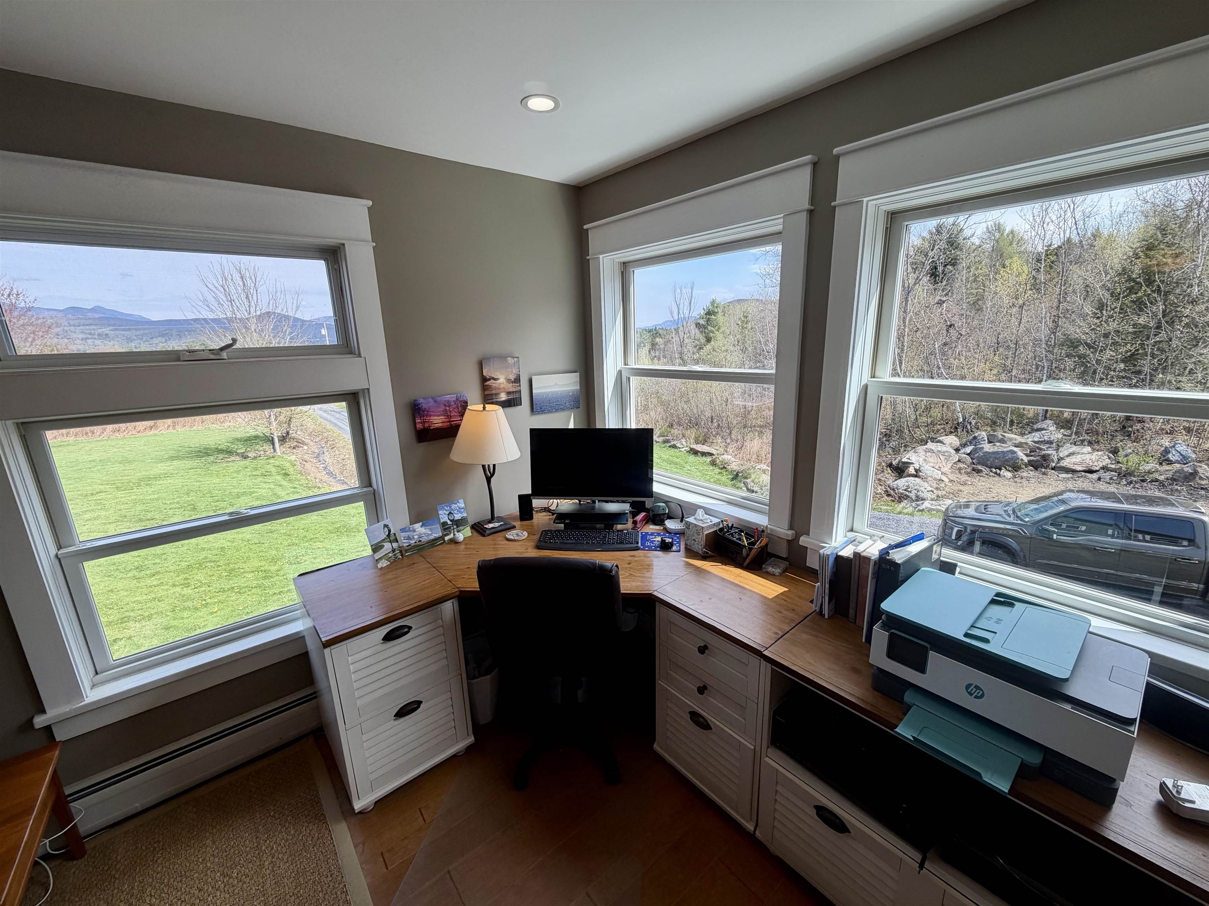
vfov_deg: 85.7
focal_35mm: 14
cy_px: 453
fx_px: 489
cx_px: 604
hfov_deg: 102.1
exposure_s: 1/297
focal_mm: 2.22
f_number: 2.2
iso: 50
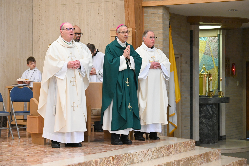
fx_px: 650
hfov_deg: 21.7
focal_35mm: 94
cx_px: 124
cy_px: 83
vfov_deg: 14.5
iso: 7200
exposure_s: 1/200
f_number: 6.3
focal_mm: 94
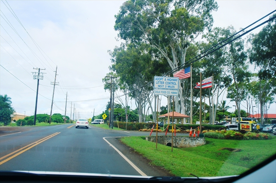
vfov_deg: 38.3
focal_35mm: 34
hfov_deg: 55.2
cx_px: 138
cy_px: 92
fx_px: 264
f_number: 6.3
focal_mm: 23
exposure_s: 1/400
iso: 200
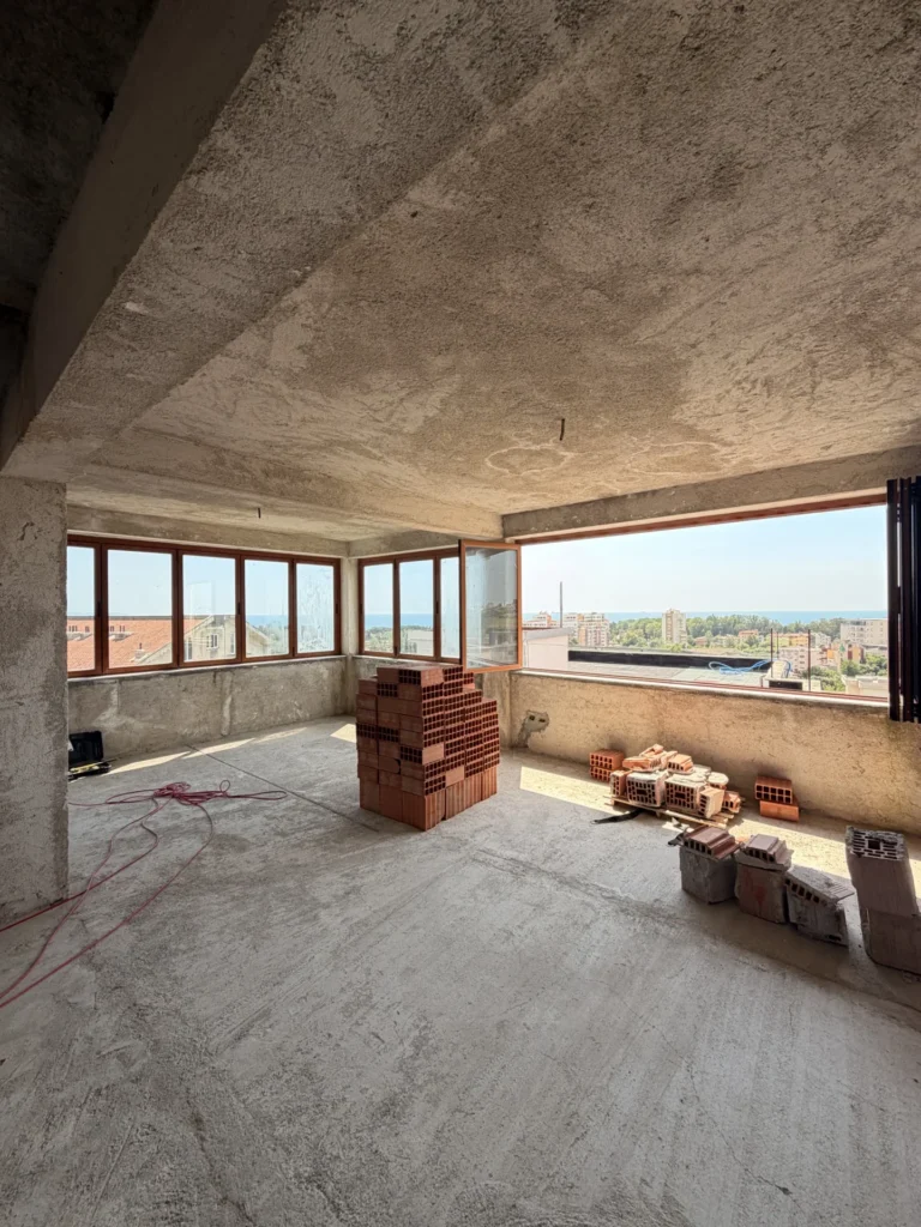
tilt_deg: -0.4
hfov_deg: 85.7
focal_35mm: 14
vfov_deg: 102.1
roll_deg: +0.1
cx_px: 460
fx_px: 497
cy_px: 614
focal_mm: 2.22
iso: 50
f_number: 2.2
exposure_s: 1/315
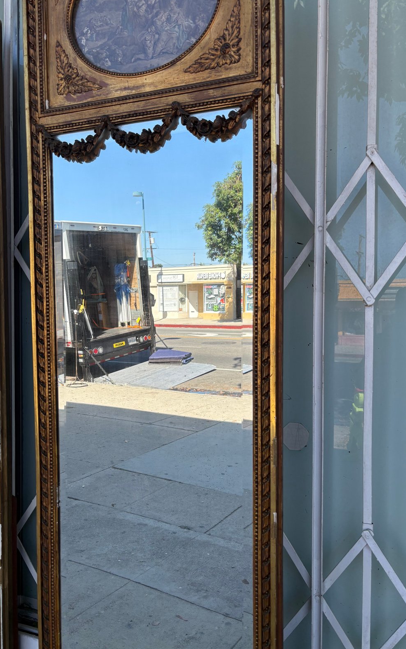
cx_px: 207
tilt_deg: -0.3
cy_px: 328
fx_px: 496
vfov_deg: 66.5
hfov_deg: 44.5
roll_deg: -0.6
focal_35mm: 28
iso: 50
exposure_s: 1/1311
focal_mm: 5.96
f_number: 1.6
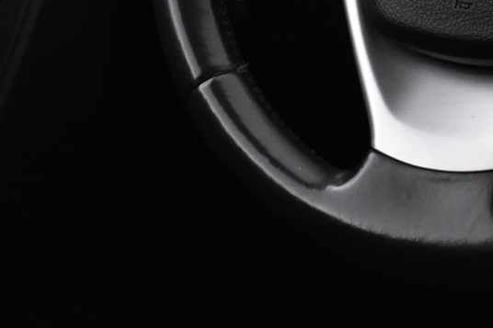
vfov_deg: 9.5
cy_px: -146
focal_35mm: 141
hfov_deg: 14.4
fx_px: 1924
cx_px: 495
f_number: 4.2
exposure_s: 1/50
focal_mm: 31
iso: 2500
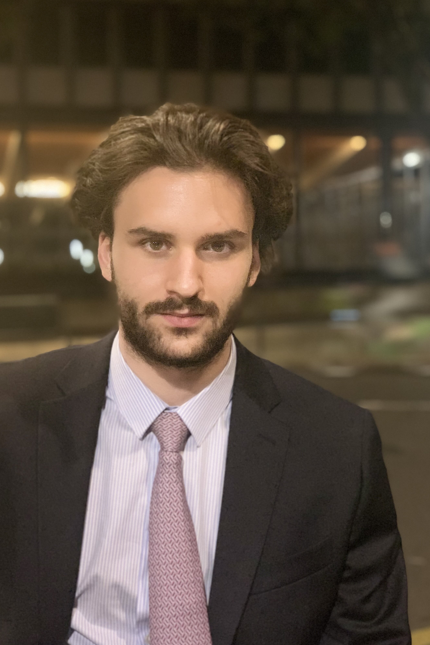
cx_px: 191
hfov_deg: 24.6
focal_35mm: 55
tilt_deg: +0.4
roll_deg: +1.5
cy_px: 322
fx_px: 985
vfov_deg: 36.2
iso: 640
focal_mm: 6
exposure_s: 1/25
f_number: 2.4
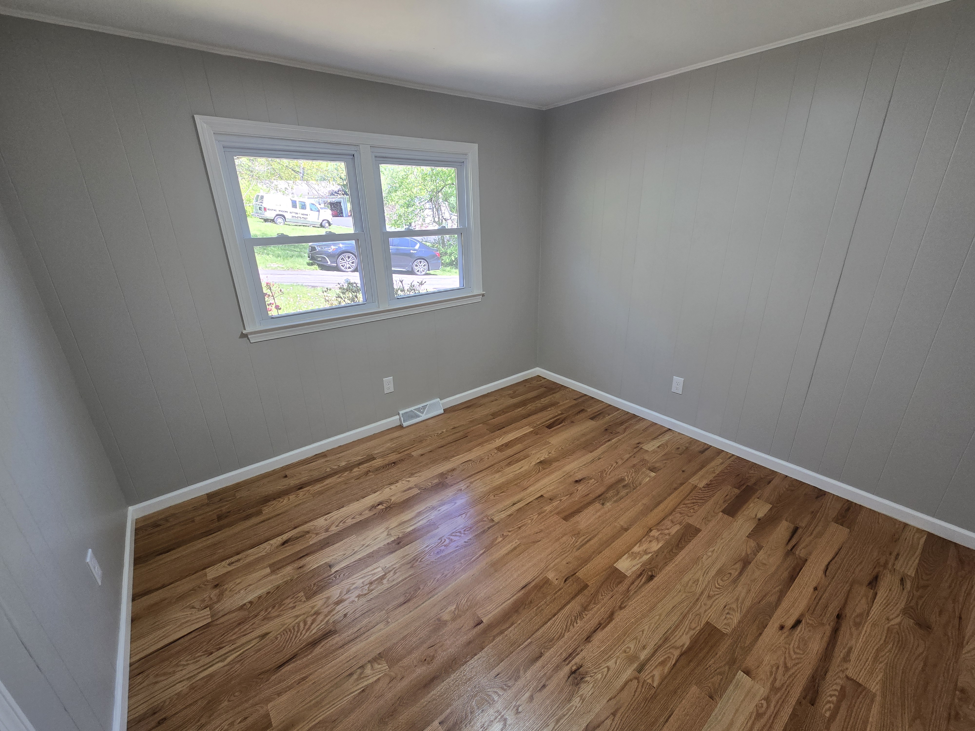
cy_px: 366
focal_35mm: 13
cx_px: 488
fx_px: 366
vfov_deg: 89.9
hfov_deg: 106.2
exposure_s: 1/60
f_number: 2.2
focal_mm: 2.2
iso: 64
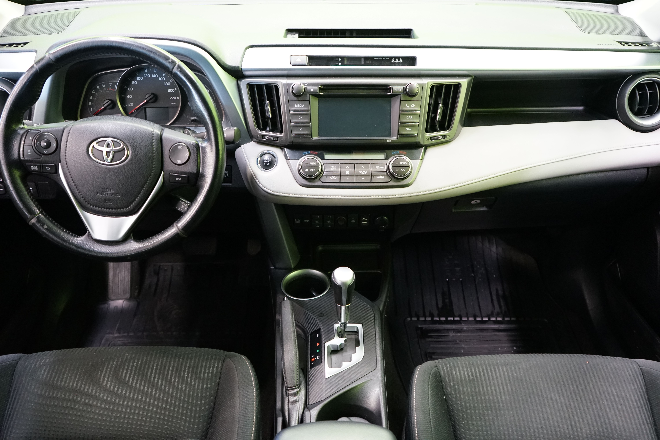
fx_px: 587
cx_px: 330
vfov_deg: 41.1
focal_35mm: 32
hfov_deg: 58.7
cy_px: 220
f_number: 4
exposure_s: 1/25
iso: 3200
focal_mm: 32
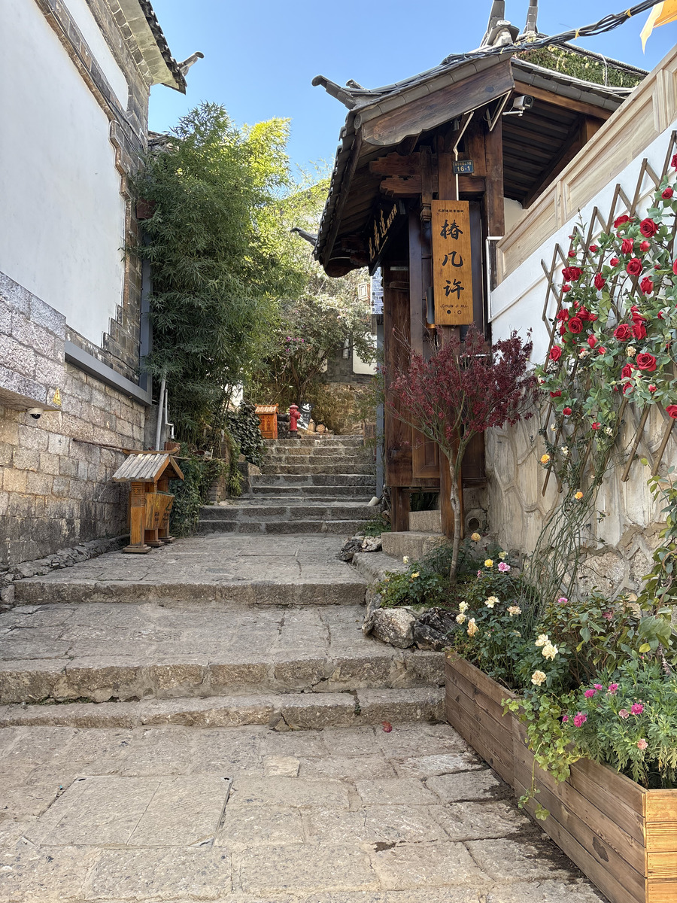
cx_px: 338
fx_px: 678
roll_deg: -0.5
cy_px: 452
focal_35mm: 26
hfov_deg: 53.1
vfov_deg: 67.3
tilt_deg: +6.4
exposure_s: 1/386
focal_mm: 5.96
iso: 64
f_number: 1.6
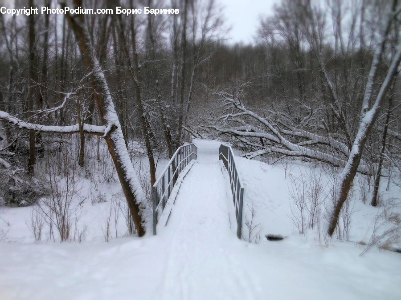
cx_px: 200
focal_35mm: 29
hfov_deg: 61.7
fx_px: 336
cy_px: 150
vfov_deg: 48.2
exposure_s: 1/60
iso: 80
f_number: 3.3
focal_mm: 5.2
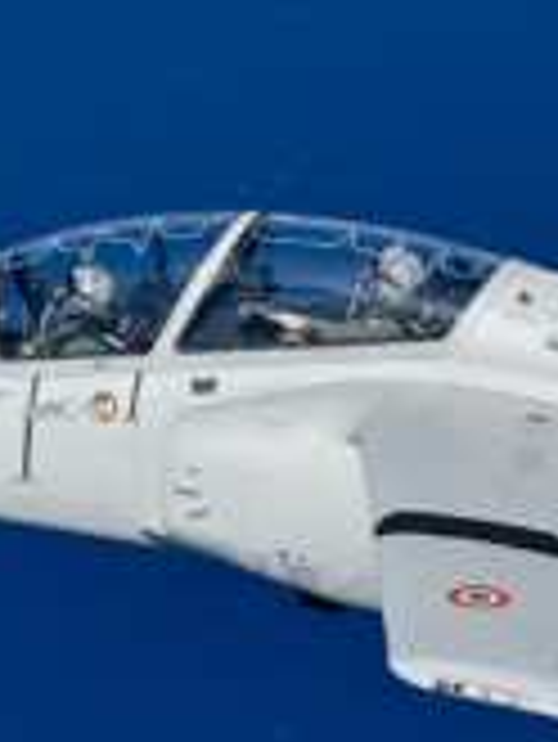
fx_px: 9895
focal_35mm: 461
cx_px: -842
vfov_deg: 4.3
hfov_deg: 3.2
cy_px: -605
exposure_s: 1/640
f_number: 14
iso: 200
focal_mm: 62
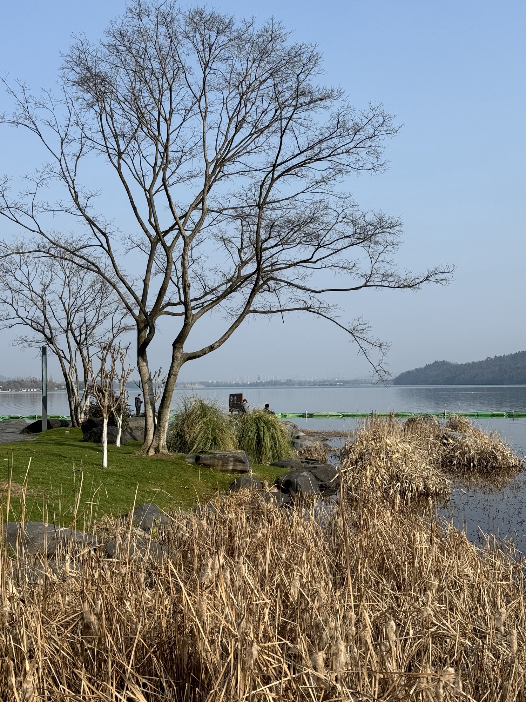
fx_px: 972
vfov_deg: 39.7
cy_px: 351
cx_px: 263
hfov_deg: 30.3
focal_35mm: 48
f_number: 1.78
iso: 64
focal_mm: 6.86
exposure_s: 1/4608
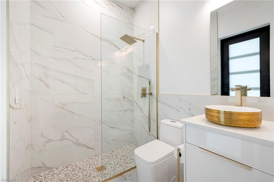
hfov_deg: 98.6
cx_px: 137
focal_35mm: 16
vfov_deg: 75.4
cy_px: 91
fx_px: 118
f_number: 8
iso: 100
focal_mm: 15.5
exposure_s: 1/4
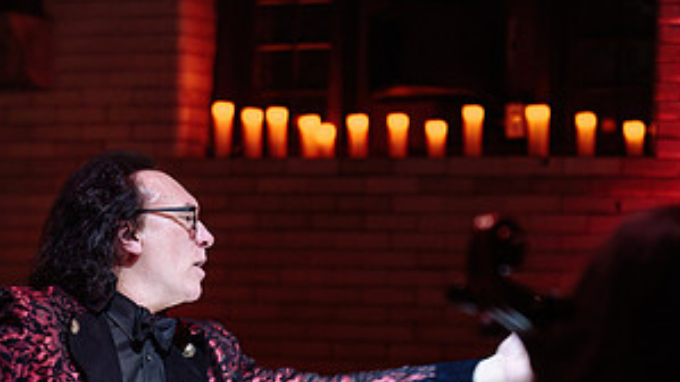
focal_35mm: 183
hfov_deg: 11.8
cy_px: 401
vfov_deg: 6.6
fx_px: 3299
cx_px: 314
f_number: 2.8
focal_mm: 90
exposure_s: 1/80
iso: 1600
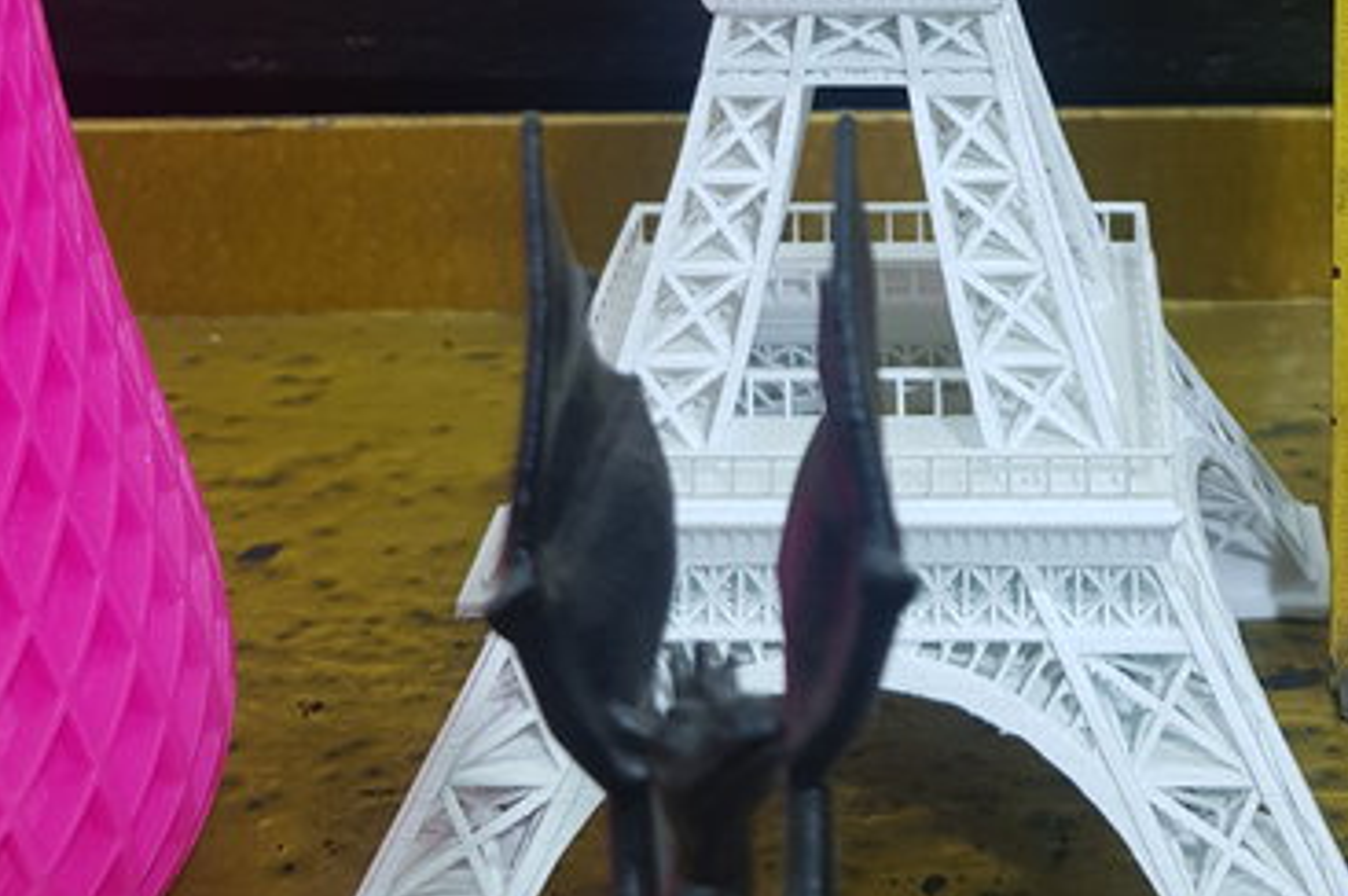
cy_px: -213
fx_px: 2207
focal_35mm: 59
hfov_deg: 33.5
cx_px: 944
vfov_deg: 21.2
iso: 80
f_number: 1.7
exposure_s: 1/50
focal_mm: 4.2
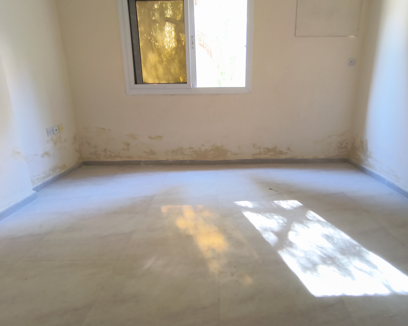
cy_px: 149
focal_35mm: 15
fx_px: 181
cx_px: 223
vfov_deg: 83.9
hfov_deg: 96.5
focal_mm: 2.13
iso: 329
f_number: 2.2
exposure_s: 1/33.3
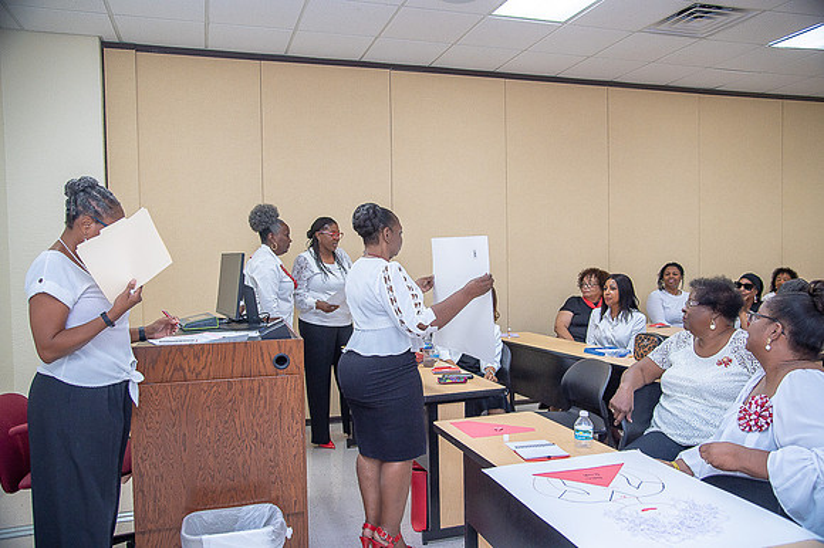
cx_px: 412
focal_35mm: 30
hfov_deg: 62.0
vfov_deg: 43.6
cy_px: 274
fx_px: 686
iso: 800
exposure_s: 1/200
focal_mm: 30
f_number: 4
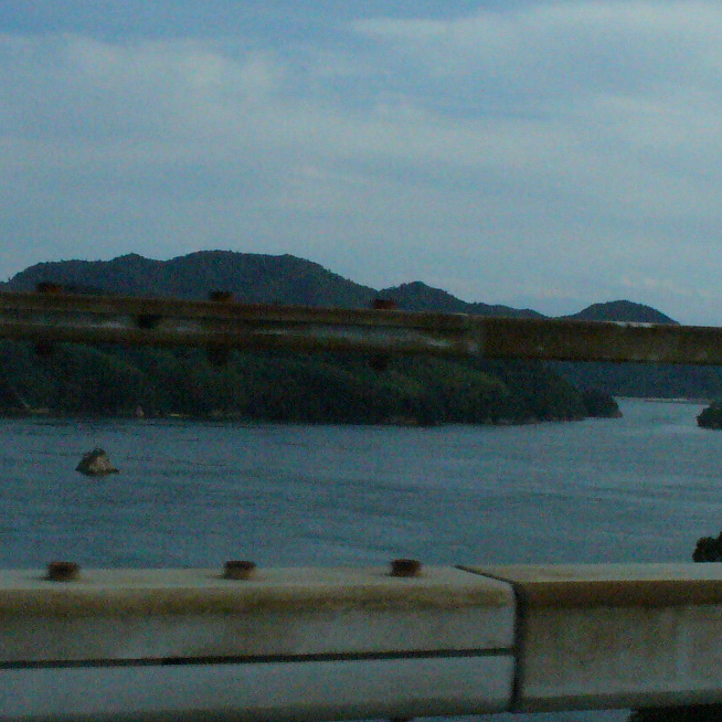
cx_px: 455
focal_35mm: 80
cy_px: 482
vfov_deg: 21.6
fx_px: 1888
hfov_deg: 21.6
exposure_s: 1/2000
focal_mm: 6.1
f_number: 5.6
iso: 400
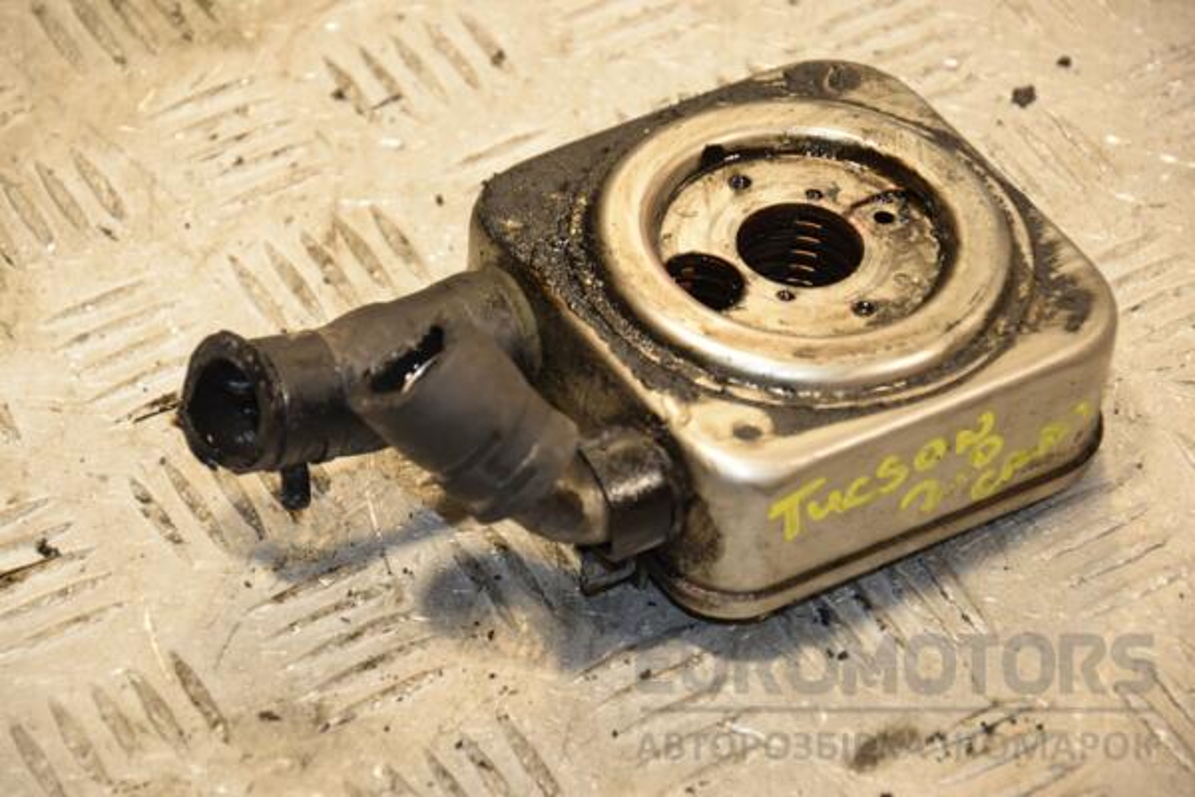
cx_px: 598
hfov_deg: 14.0
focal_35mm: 147
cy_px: 398
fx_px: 4879
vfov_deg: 9.3
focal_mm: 98
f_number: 5.6
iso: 800
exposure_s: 1/125
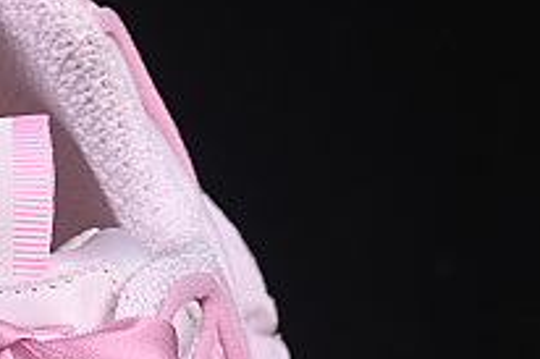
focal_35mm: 393
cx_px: -435
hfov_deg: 5.2
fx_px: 5890
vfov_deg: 3.4
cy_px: 846
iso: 160
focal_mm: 50
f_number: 8
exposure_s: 1/80
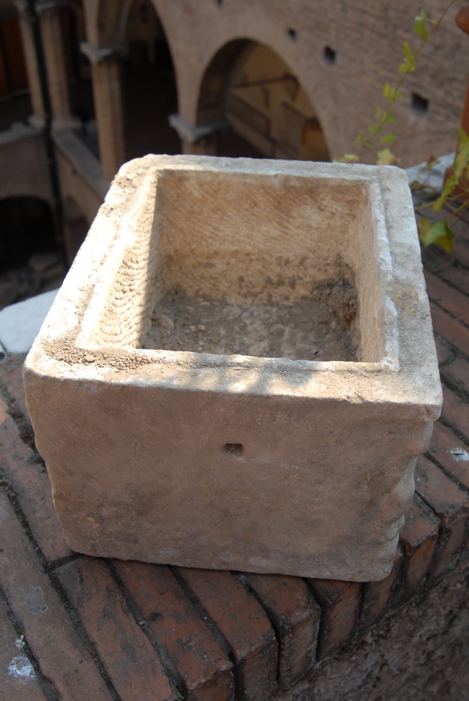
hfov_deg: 37.0
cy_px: 350
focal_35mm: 36
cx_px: 234
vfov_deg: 53.1
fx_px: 701
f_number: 8
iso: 200
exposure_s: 1/250
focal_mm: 24
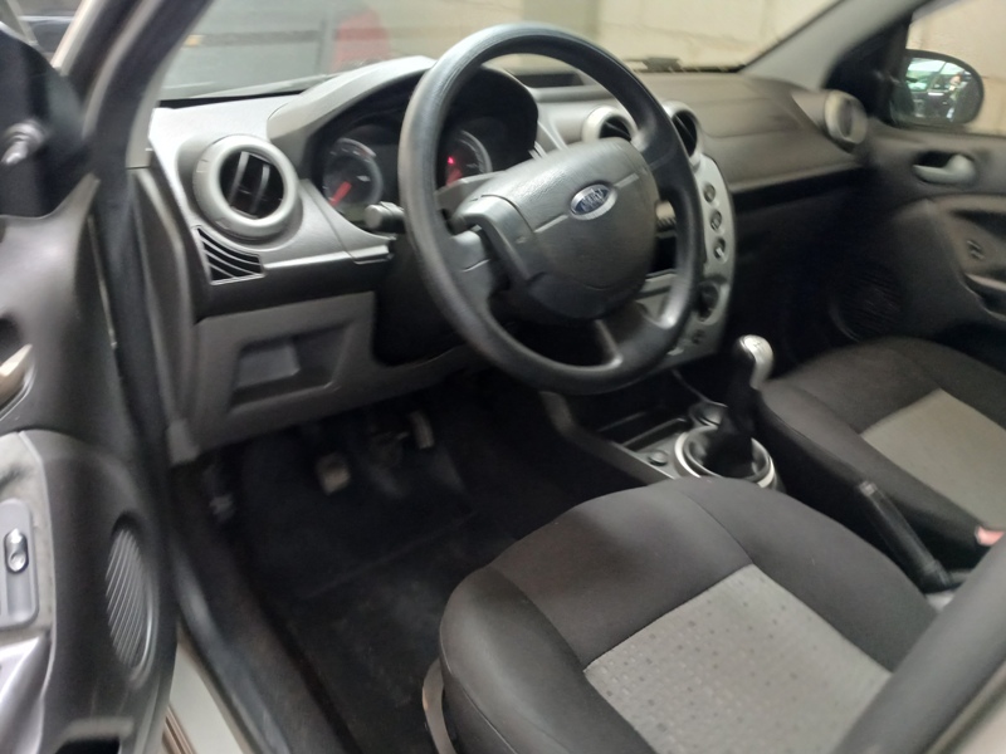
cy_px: 377
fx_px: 756
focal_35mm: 26
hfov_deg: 67.3
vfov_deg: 53.1
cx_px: 503
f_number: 1.8
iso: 400
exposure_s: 1/24
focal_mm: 3.98
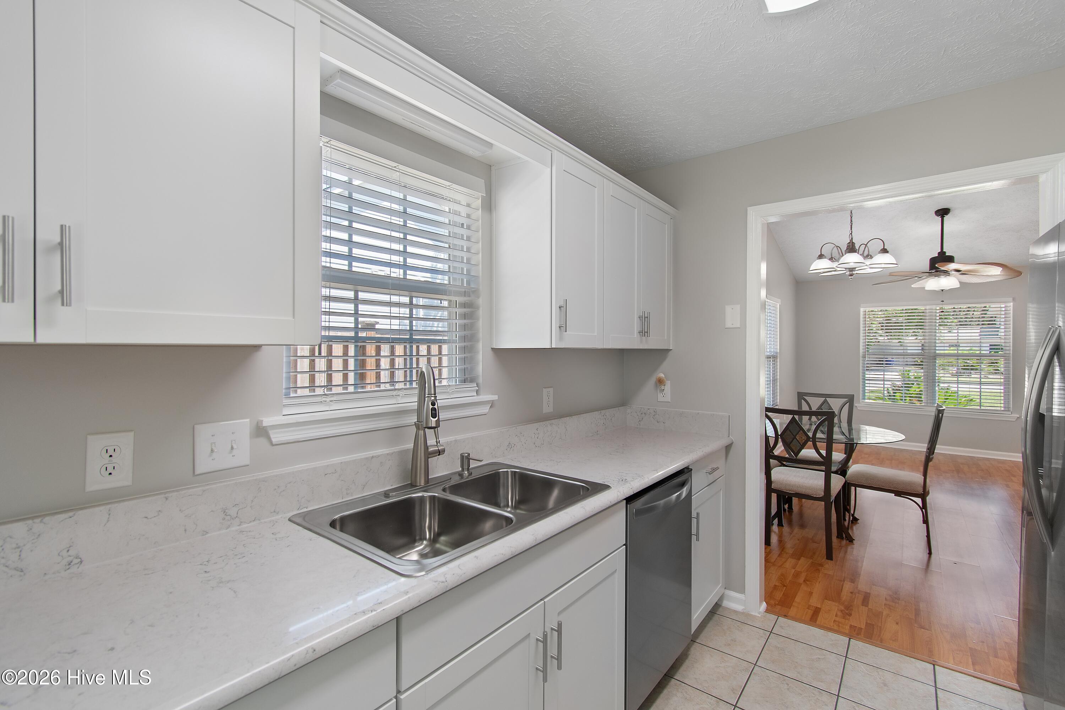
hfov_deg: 100.4
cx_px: 532
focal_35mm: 15
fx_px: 444
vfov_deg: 77.3
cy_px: 355
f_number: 4.5
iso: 100
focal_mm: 10
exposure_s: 1/20
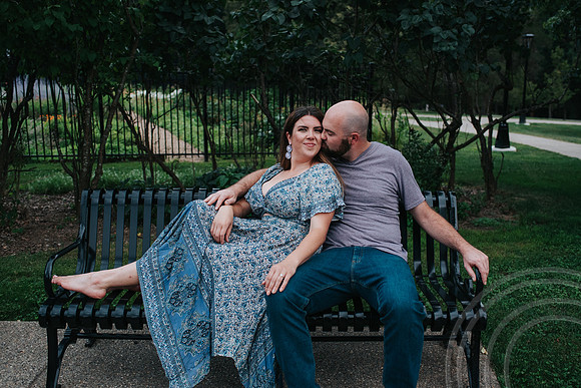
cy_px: 184
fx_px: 605
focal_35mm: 37
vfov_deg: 35.5
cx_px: 306
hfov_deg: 51.3
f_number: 2.8
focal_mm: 35
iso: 1000
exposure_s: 1/1250
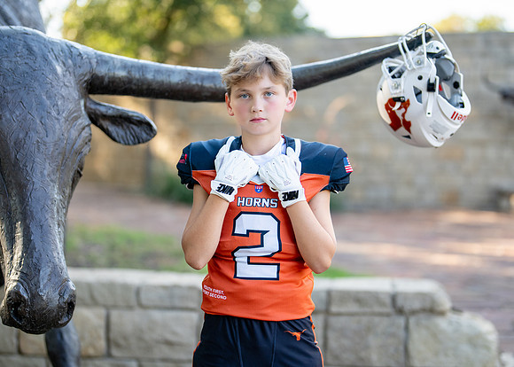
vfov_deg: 20.3
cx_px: 264
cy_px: 197
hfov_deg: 28.1
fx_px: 1025
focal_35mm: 70
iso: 200
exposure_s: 1/1600
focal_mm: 50
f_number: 1.2
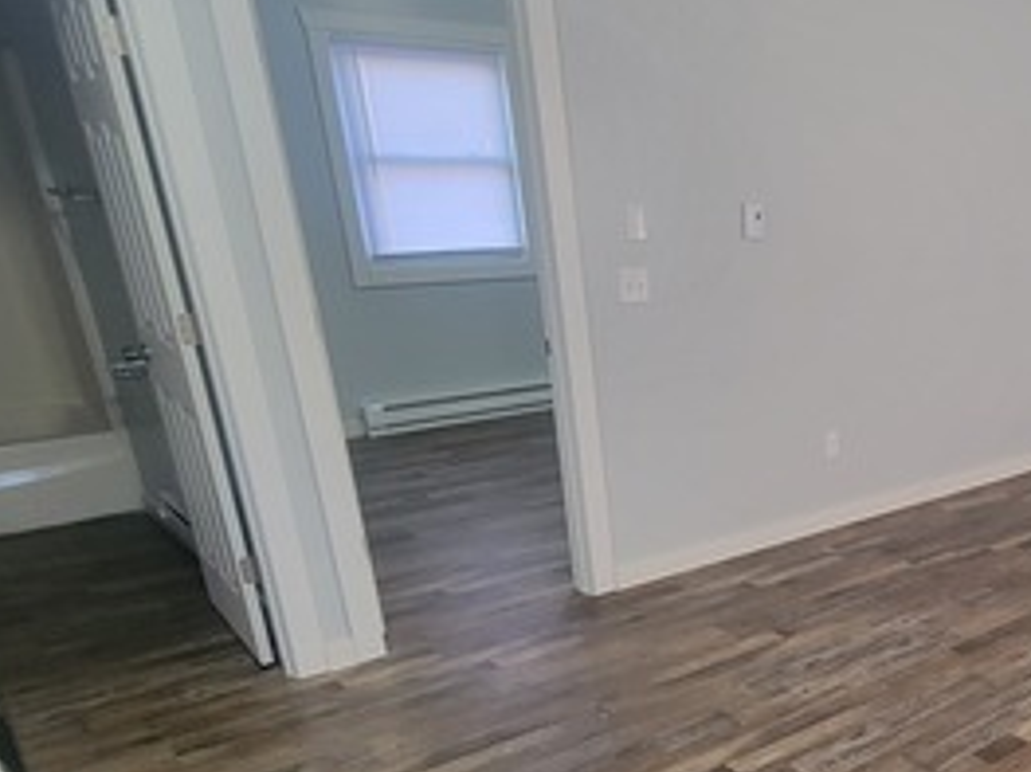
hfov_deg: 48.7
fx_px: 982
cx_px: 951
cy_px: 635
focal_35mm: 33
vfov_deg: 40.8
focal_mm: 2.2
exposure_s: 1/40
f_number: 2.2
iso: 320
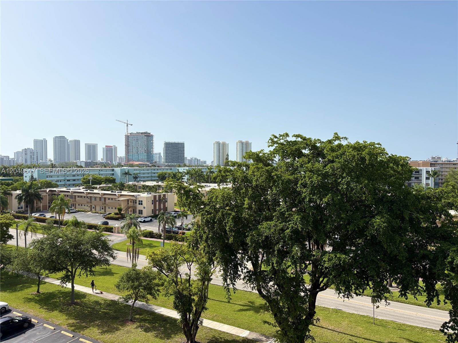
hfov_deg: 67.3
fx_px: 344
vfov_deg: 53.1
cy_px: 172
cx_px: 229
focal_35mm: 26
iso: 50
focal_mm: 5.96
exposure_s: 1/5348
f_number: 1.6
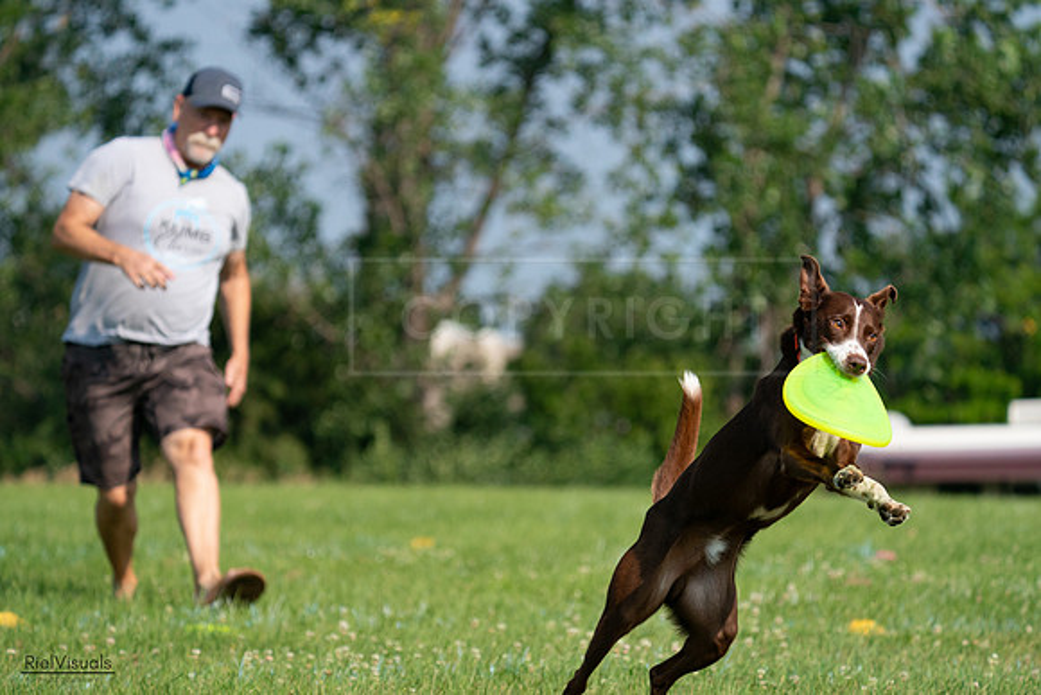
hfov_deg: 10.3
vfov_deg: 6.9
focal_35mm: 200
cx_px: 520
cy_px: 348
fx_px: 5784
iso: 1000
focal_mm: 200
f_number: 5.6
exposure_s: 1/4000
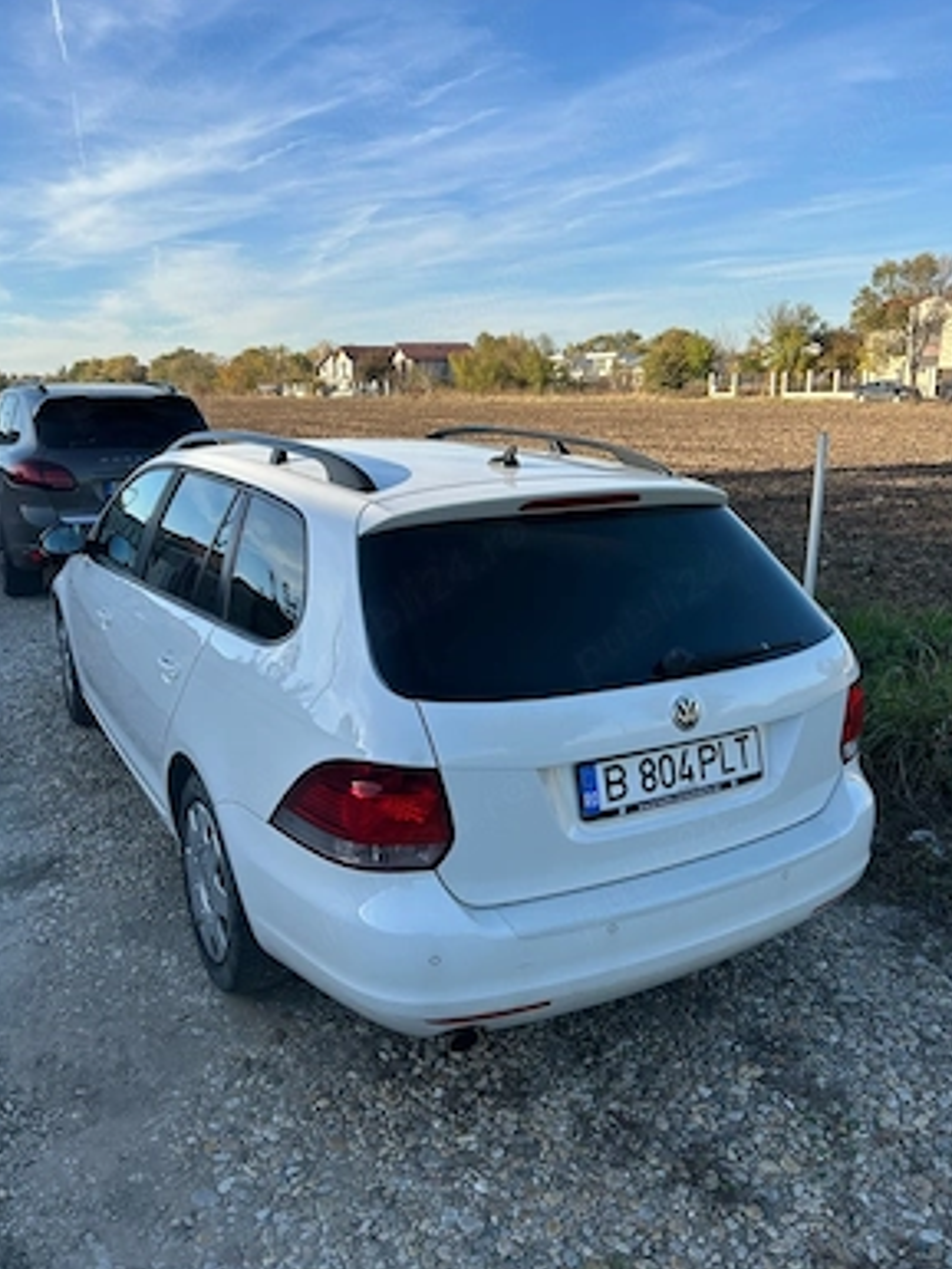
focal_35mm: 27
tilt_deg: -13.8
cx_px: 488
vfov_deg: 65.3
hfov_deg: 51.4
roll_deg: +0.0
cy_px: 636
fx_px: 990
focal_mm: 5.7
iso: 50
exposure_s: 1/2045
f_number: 1.5
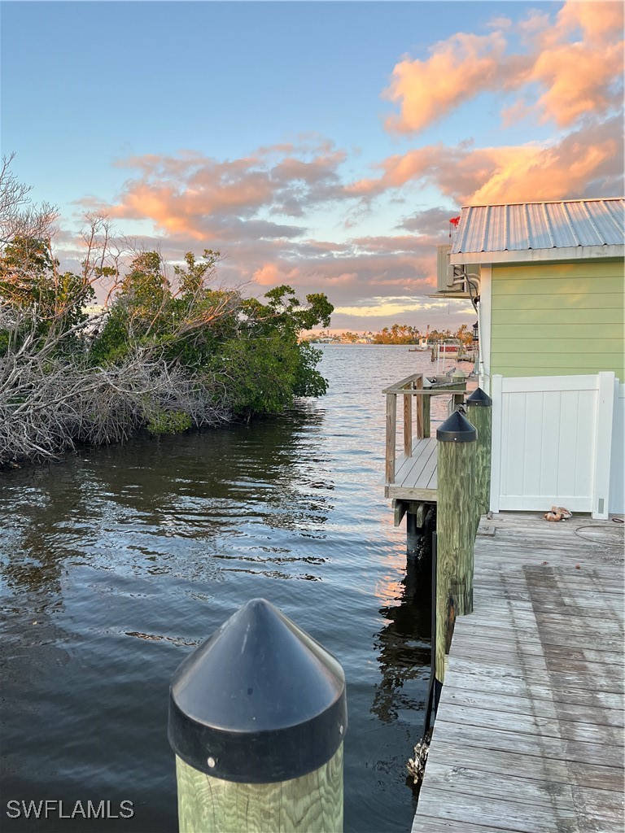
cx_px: 312
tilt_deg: -7.3
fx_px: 626
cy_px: 416
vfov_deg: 67.3
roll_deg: +0.5
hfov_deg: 53.1
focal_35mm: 26
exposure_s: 1/122
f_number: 1.6
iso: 80
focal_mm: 5.1
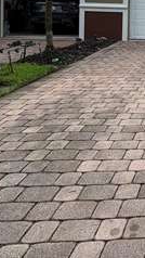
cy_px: 18
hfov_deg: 22.2
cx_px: 235
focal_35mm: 41
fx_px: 280
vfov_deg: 44.3
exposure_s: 1/1672
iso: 64
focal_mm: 2.22
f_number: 2.2
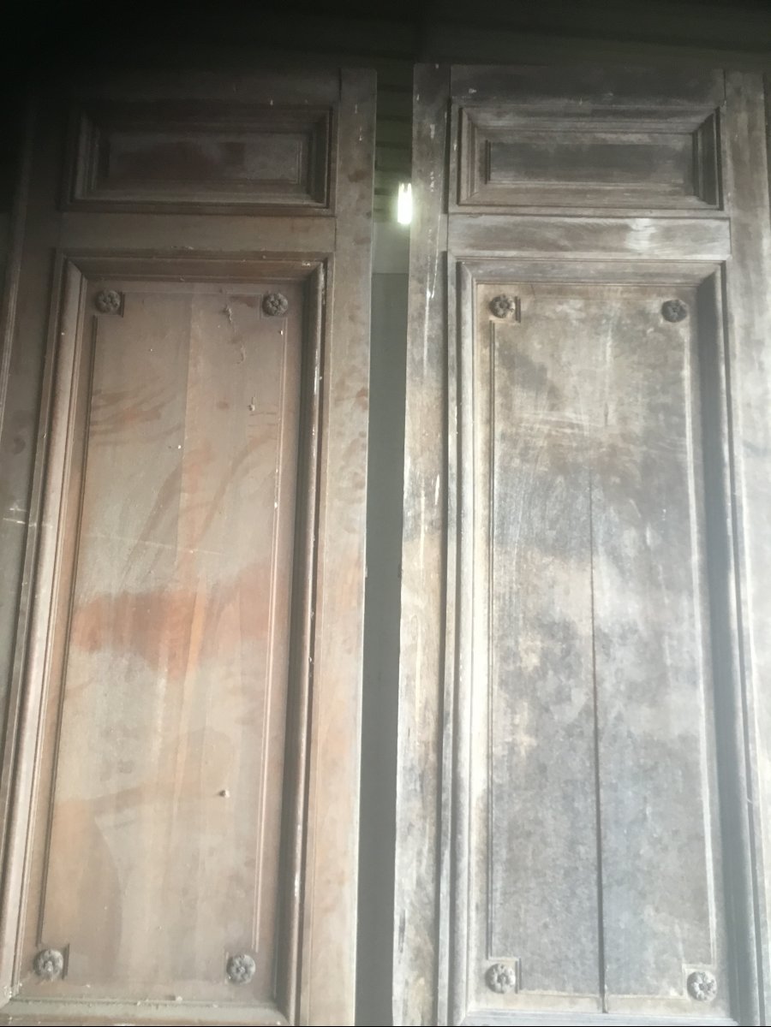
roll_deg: -1.4
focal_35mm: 31
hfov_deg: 45.4
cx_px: 386
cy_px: 514
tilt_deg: +9.0
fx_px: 921
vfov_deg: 58.4
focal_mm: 3.3
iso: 100
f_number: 2.4
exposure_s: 1/33
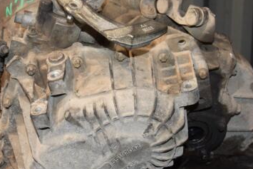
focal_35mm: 76
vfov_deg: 18.0
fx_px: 534
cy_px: 93
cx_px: 95
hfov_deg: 26.6
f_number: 5
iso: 800
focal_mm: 30
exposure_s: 1/60
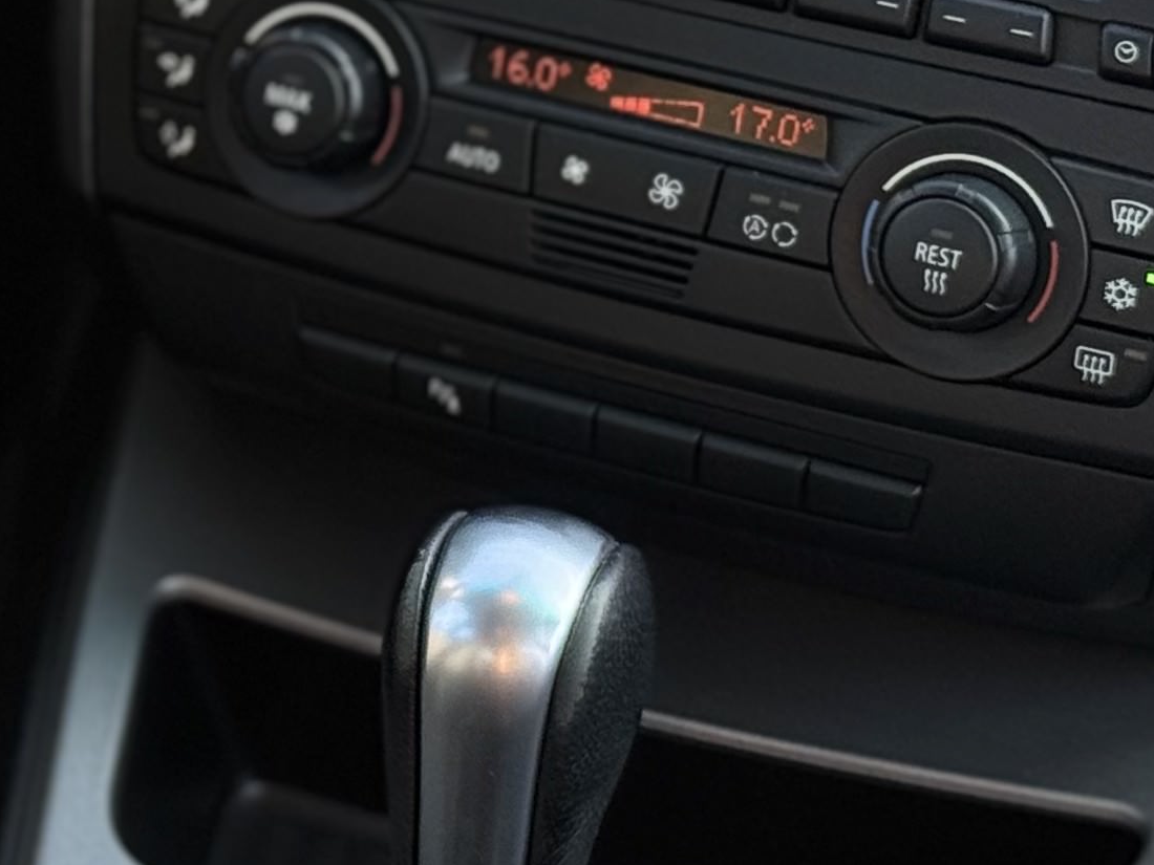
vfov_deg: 8.3
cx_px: -398
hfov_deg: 10.9
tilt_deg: -18.5
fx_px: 5867
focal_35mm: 176
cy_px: -340
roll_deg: -0.7
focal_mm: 6.76
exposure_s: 1/196
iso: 64
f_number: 1.78
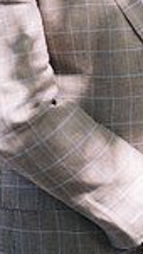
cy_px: -29
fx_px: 1051
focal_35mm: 156
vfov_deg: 13.5
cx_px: 155
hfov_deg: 7.7
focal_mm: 50
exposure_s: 1/2000
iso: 400
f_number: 2.2
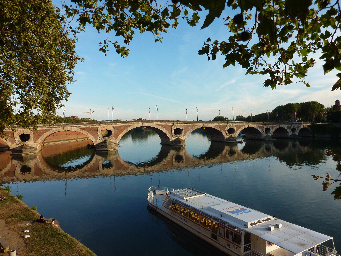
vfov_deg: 54.9
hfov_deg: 69.4
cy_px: 128
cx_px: 170
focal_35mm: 25
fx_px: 246
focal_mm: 4.1
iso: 80
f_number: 4
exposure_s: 1/250
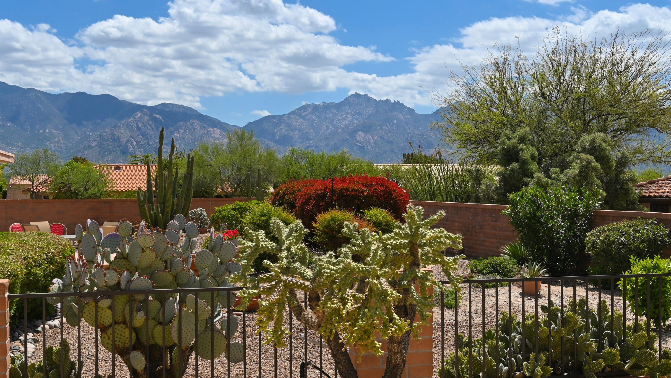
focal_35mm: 47
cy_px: 186
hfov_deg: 43.7
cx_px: 336
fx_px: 836
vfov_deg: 25.4
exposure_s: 1/400
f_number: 10
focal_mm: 29.5
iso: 100
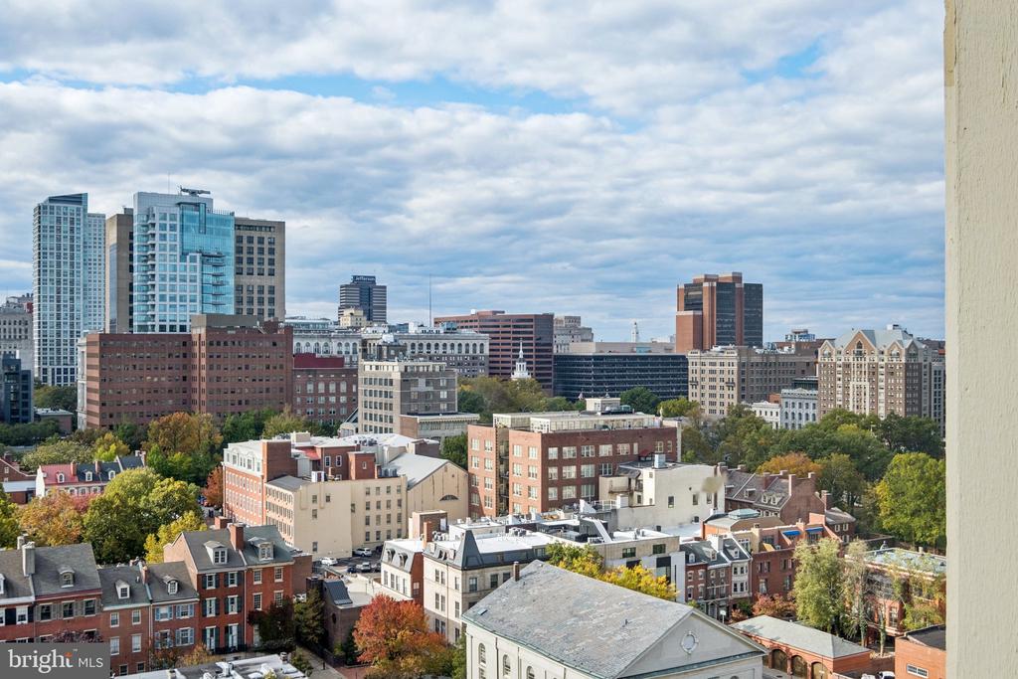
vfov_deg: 36.9
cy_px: 340
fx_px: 1018
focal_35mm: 36
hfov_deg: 53.1
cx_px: 509
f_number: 8
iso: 250
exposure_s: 1/450
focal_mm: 24
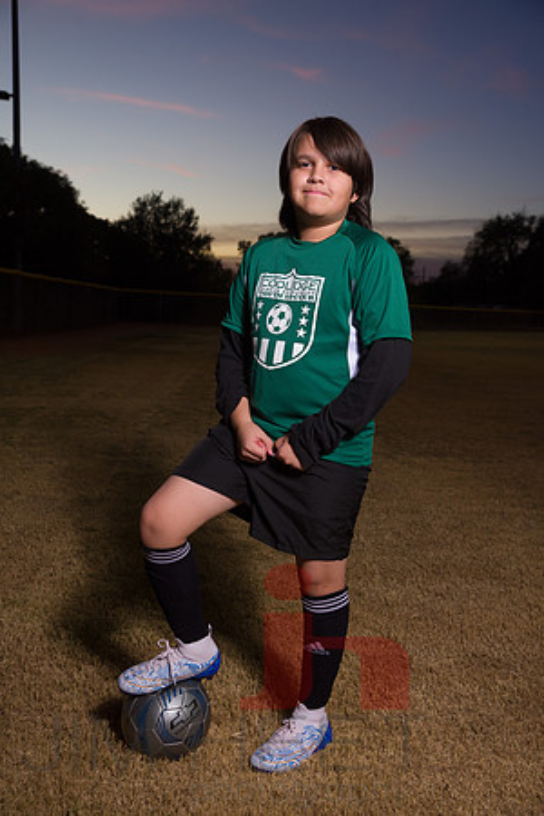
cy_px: 408
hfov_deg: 35.1
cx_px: 272
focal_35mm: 38
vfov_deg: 50.7
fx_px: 861
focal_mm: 38
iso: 640
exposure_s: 1/320
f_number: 5.6
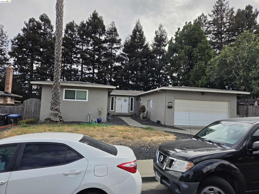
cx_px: 130
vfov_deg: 58.9
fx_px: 172
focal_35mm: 23
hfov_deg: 73.9
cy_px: 97
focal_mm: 5.4
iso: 80
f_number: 1.8
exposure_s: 1/6032
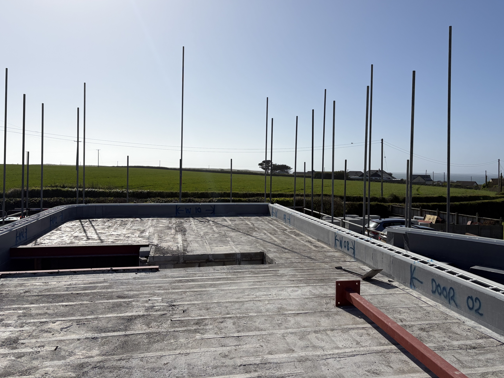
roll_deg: -2.8
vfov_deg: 48.2
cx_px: 267
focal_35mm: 29
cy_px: 171
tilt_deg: +0.1
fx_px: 422
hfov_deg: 61.6
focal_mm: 5.96
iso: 50
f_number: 1.6
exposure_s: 1/10101
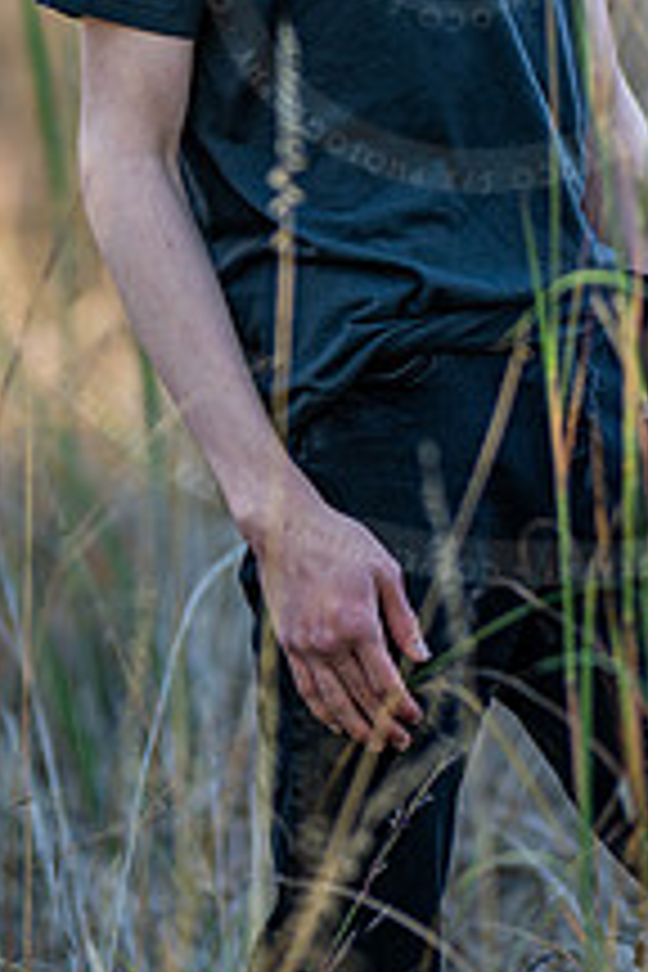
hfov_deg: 5.2
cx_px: 490
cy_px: 0
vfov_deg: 7.7
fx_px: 7154
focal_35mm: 265
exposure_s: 1/1000
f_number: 1.3
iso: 80
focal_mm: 85
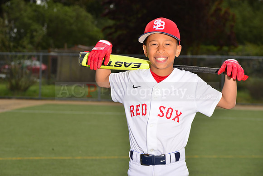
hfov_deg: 14.2
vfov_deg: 9.5
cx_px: 132
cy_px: 88
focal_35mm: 145
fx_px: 1060
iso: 125
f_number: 11
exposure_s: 1/200
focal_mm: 145
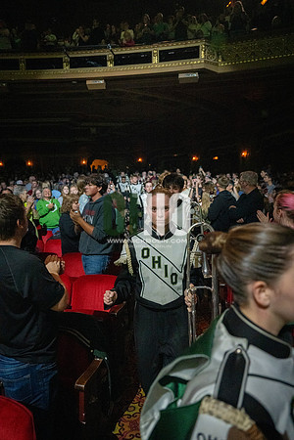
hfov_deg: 53.1
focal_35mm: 24
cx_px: 147
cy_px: 220
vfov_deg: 73.7
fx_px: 294
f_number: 2.8
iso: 12800
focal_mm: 24
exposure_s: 1/500
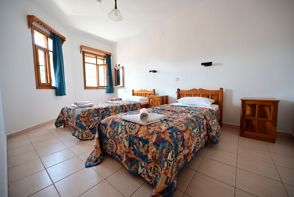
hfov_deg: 104.2
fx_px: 114
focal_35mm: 14
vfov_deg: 81.3
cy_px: 98
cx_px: 147
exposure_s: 1/13
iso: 160
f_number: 4
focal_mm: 14
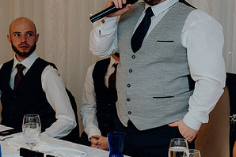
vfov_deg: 12.4
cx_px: 223
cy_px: 80
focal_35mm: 111
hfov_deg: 18.1
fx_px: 728
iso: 2500
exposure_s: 1/160
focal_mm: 57
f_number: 3.5
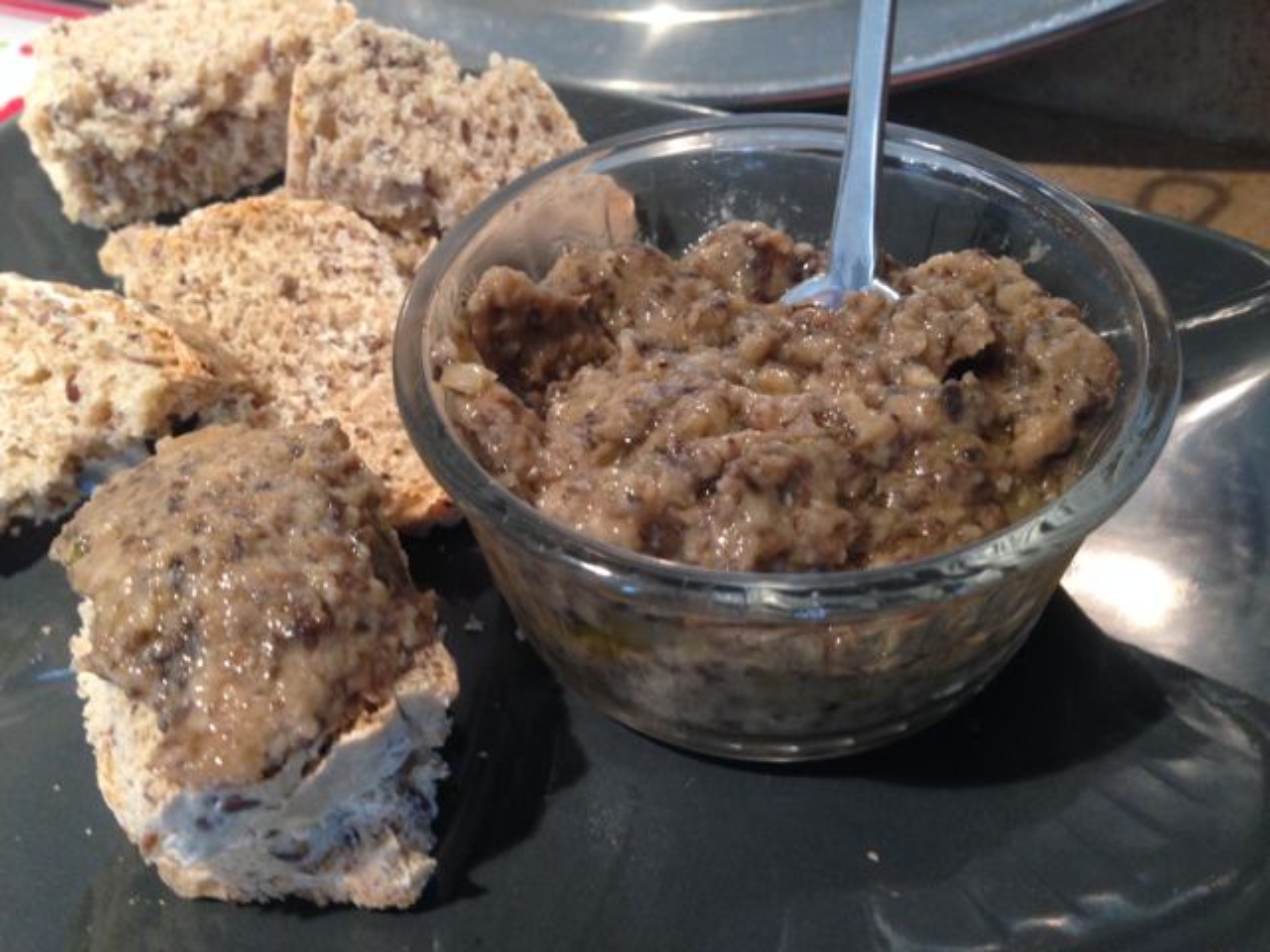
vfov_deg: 42.9
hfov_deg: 55.4
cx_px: 635
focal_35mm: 33
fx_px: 1211
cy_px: 476
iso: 160
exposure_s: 1/20
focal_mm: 4.12
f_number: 2.4
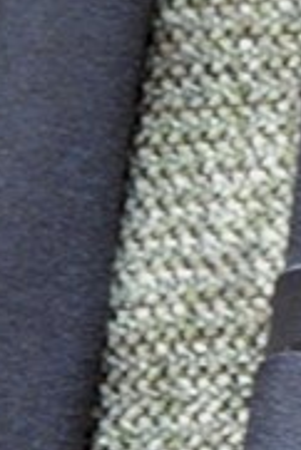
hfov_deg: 5.8
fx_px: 2766
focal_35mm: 221
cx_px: 858
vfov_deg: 9.3
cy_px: 153
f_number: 3.8
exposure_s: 1/1.6
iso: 800
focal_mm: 9.7
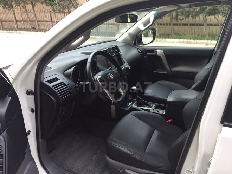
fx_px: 194
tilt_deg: -23.3
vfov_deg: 48.2
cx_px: 116
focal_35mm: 29
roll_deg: +1.6
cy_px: 87
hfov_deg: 61.7
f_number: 2.2
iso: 32
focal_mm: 4.15
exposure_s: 1/100
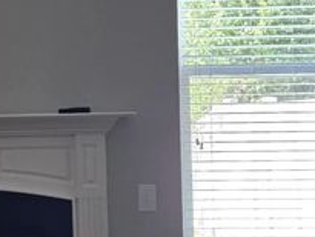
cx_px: -66
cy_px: 69
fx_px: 1047
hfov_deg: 16.4
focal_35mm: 115
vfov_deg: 12.9
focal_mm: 5.4
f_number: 1.8
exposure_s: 1/180
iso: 100
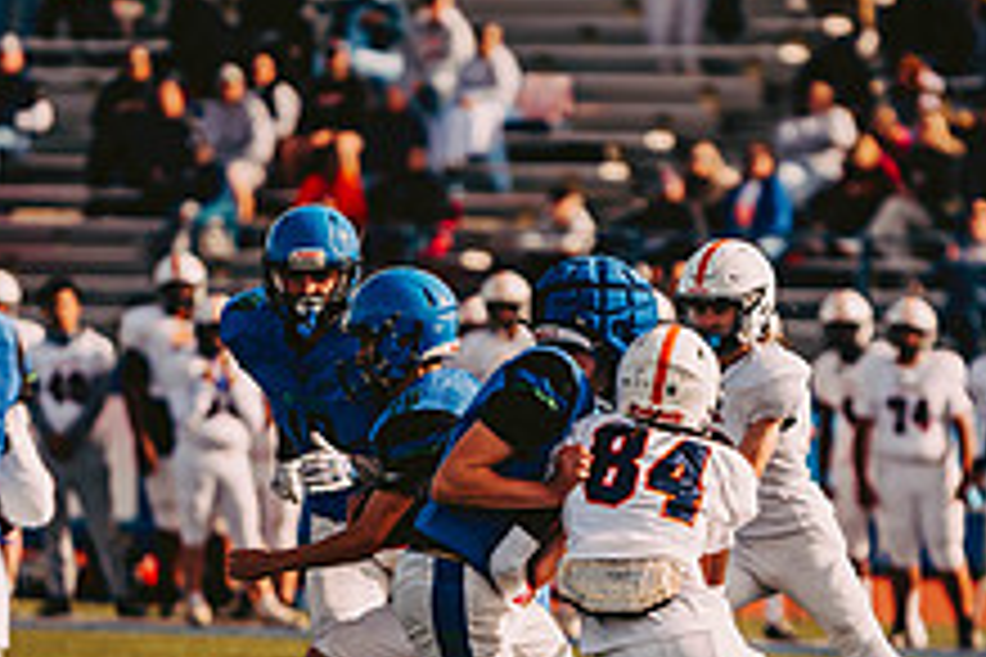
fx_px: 14515
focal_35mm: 530
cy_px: 556
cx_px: 585
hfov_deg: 3.9
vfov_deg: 2.6
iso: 160
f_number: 2.8
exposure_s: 1/2000
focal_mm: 200
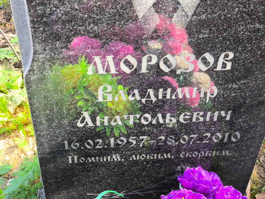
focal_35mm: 50
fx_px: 383
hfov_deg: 38.2
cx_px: 132
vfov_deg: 29.1
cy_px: 100
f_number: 1.7
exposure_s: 1/100
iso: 64
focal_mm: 4.71
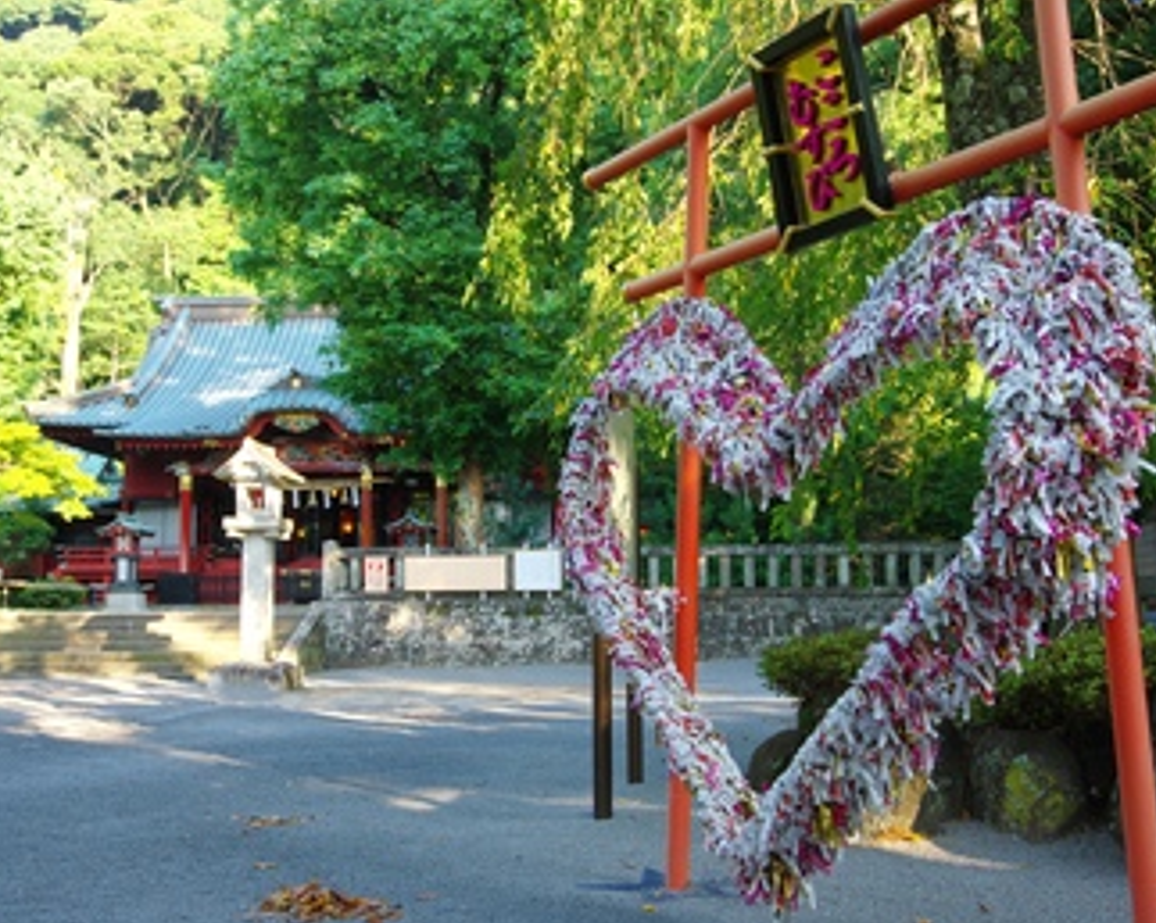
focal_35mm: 36
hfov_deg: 50.3
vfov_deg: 41.1
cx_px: 548
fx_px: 1231
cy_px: 472
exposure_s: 1/50
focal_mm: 21
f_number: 8
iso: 200
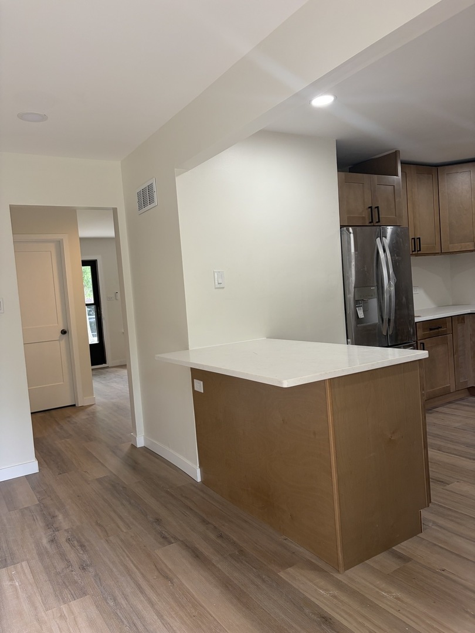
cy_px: 316
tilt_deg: -3.9
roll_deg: +4.0
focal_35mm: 26
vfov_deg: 67.3
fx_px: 476
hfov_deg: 53.1
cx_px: 238
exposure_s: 1/122
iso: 100
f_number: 1.6
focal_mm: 5.96
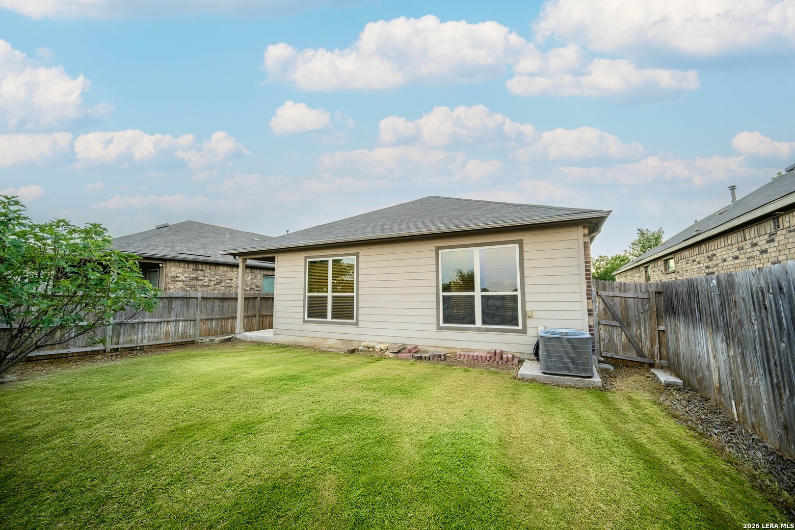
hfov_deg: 104.3
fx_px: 309
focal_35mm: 14
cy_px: 265
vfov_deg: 81.2
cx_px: 398
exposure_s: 1/10
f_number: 5
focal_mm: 14
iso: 125
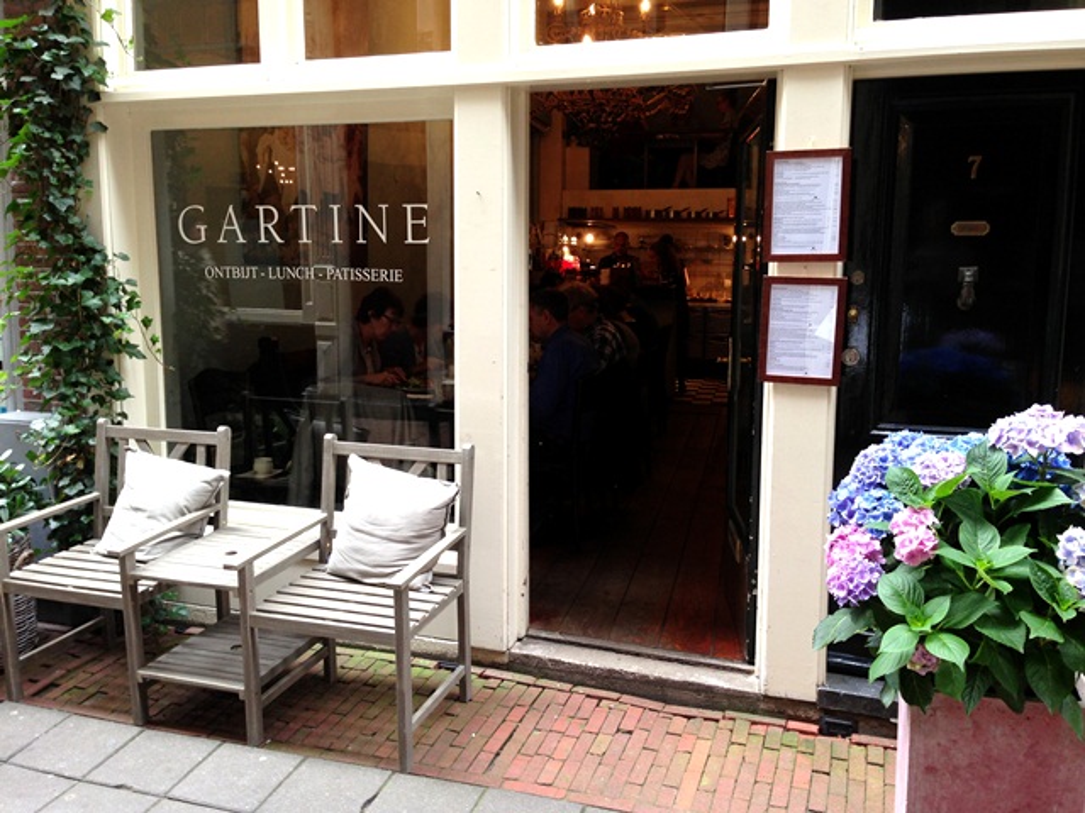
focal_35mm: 33
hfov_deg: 55.4
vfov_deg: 42.9
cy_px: 406
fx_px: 1034
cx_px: 542
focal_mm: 4.13
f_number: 2.4
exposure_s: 1/20
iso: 50
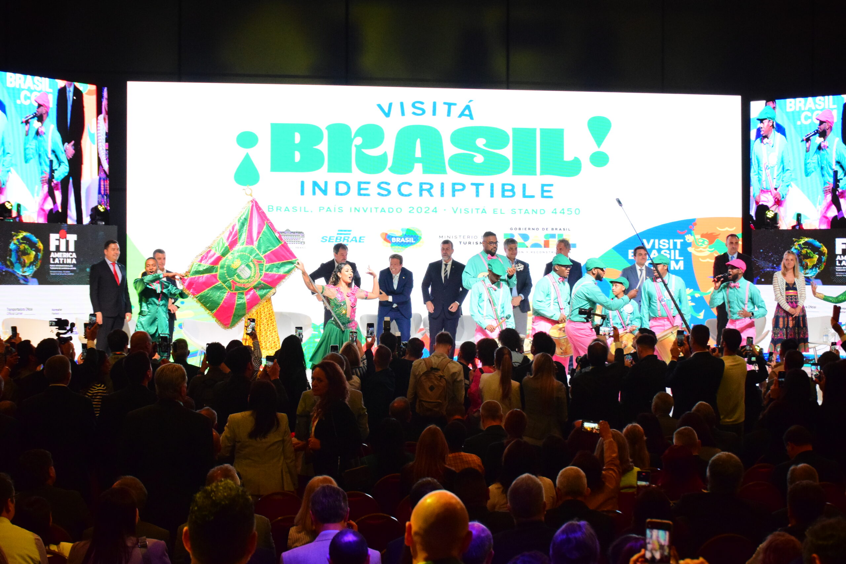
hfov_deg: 31.9
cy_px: 282
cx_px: 423
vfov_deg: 21.6
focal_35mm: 63
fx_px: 1480
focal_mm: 42
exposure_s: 1/250
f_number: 6.3
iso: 3200
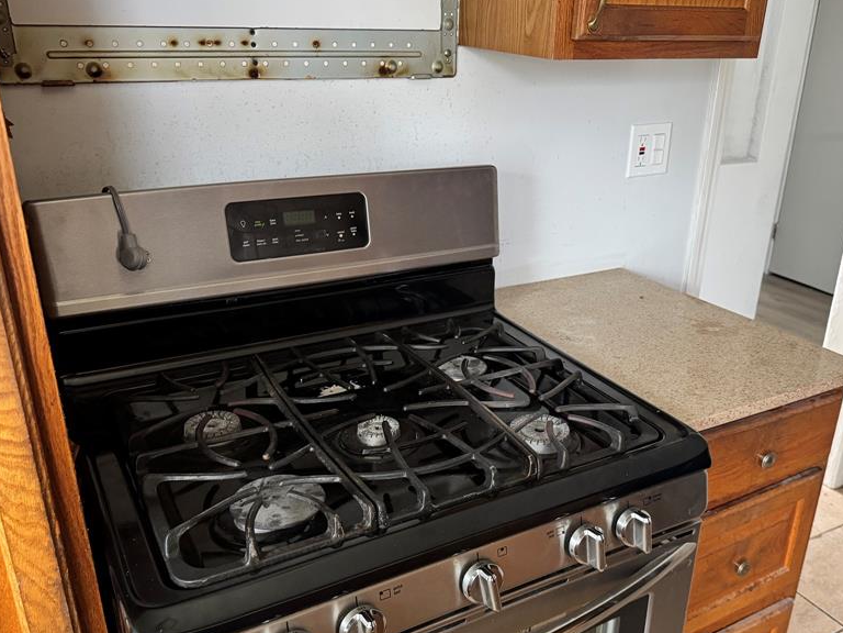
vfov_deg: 44.0
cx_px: 462
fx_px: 779
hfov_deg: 56.7
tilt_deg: -24.6
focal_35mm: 32
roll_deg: -1.8
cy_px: 362
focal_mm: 6.76
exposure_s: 1/60
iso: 500
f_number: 1.78
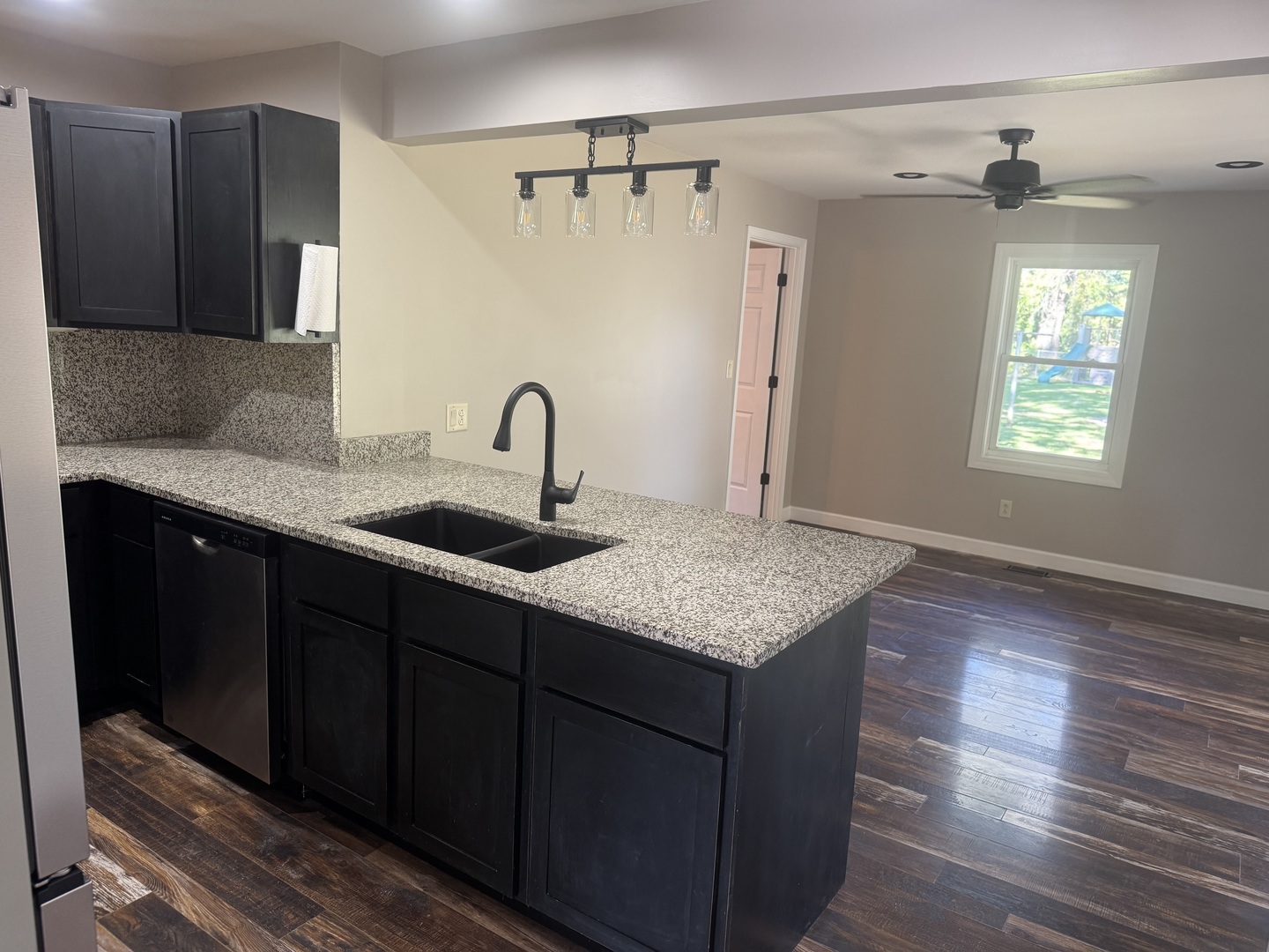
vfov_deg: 56.8
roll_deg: -3.2
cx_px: 634
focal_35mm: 24
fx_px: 880
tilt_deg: -10.5
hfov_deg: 71.6
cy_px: 476
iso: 200
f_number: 1.78
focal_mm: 6.76
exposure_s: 1/60
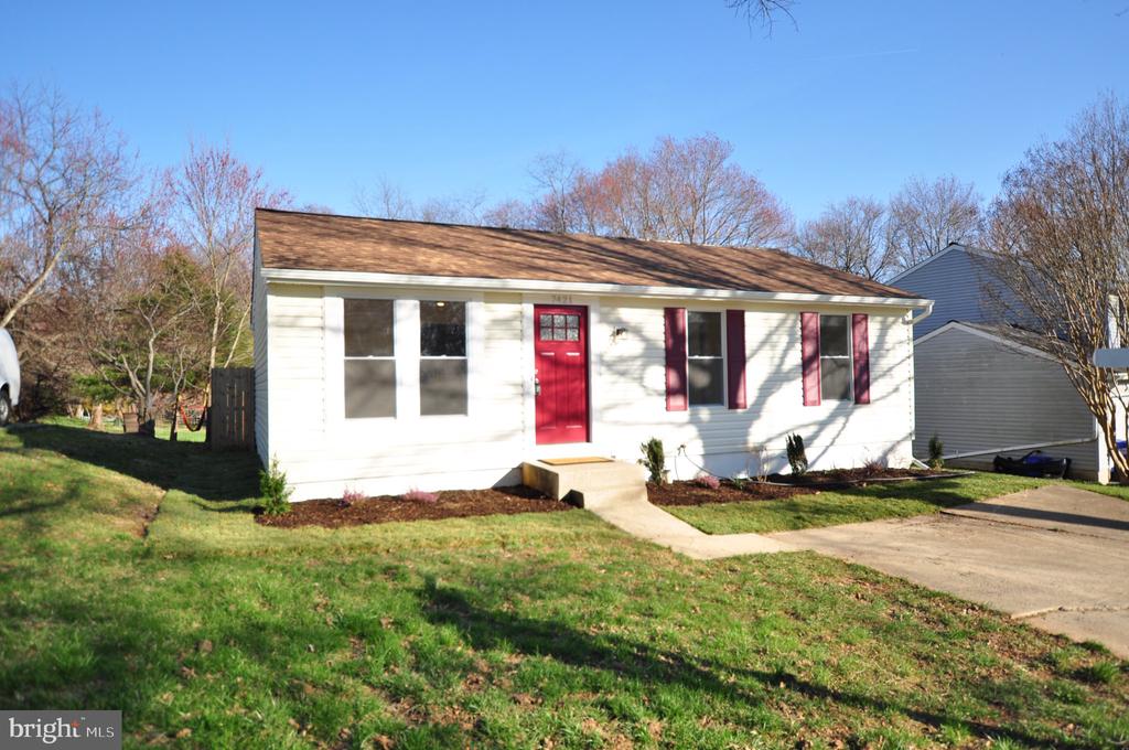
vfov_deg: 56.0
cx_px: 564
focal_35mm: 22
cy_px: 375
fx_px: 705
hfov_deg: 77.4
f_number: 3.5
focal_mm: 15
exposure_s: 1/1000
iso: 200
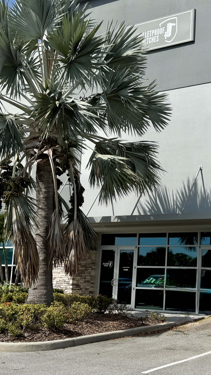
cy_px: 202
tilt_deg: +9.6
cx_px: 193
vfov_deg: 41.3
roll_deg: -2.4
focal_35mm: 50
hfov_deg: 23.3
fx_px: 497
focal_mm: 6.76
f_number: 1.78
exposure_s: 1/6173
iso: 80
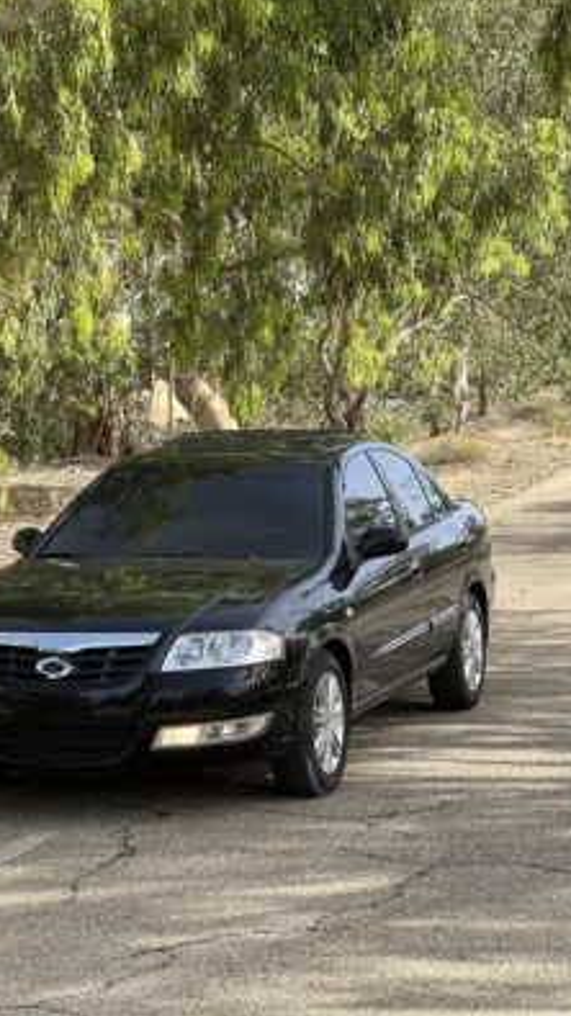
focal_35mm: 85
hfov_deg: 14.2
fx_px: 2289
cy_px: 504
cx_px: 239
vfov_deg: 25.0
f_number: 2.8
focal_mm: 9
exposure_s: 1/142
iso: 20
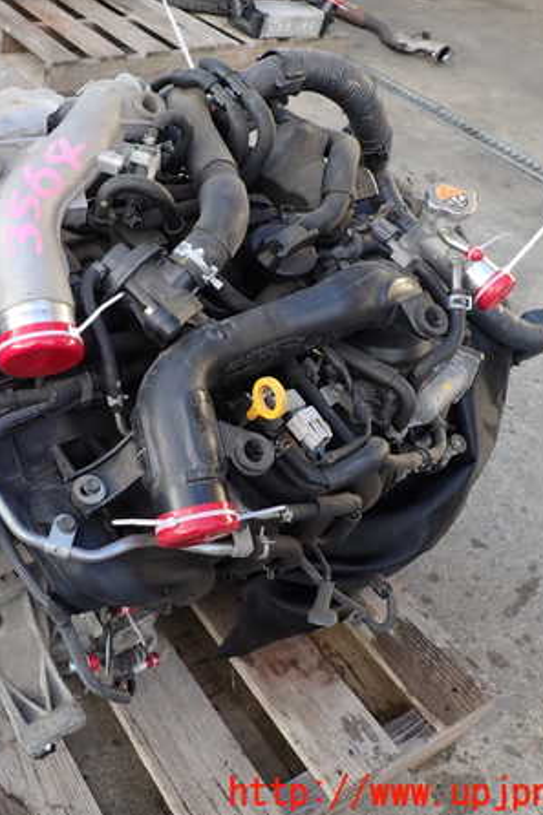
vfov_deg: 54.5
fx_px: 792
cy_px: 406
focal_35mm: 35
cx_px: 93
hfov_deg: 36.3
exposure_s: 1/100
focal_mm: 4.5
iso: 100
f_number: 2.8
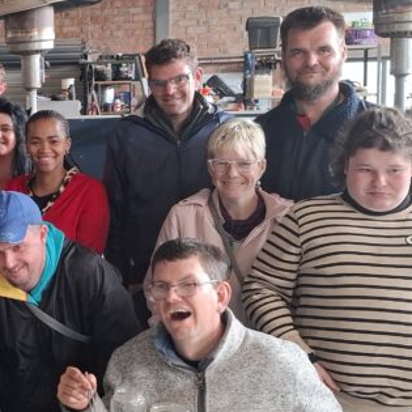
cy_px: 184
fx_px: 889
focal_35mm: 66
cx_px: -95
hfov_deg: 23.6
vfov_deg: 26.1
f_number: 1.8
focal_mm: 5.54
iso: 250
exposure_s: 1/100
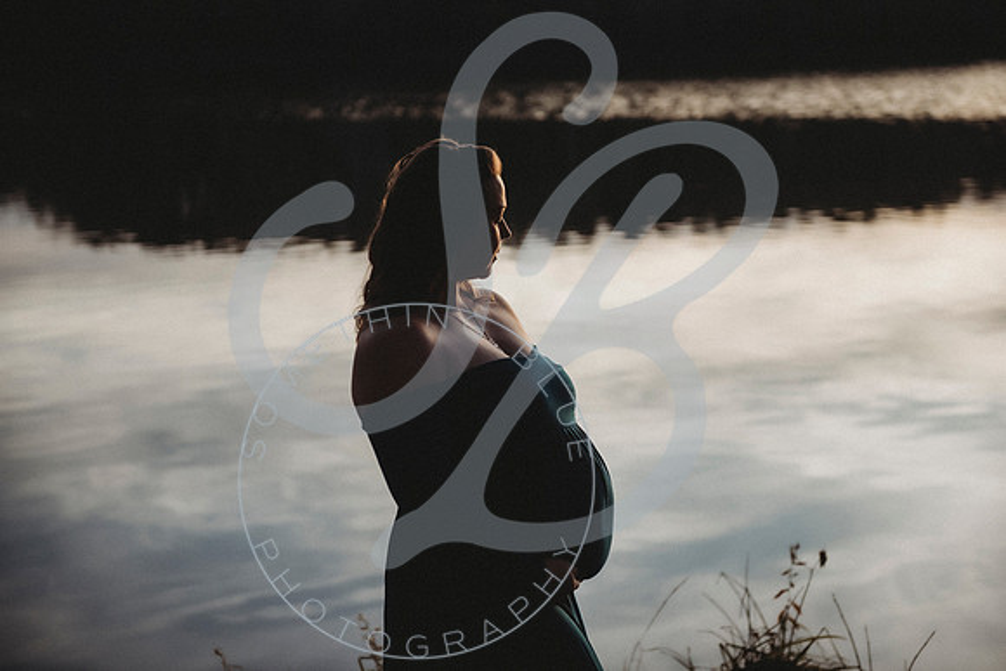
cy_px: 336
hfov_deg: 28.8
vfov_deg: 19.5
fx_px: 1956
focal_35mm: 70
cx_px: 503
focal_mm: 70
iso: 100
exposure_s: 1/1600
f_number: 2.8
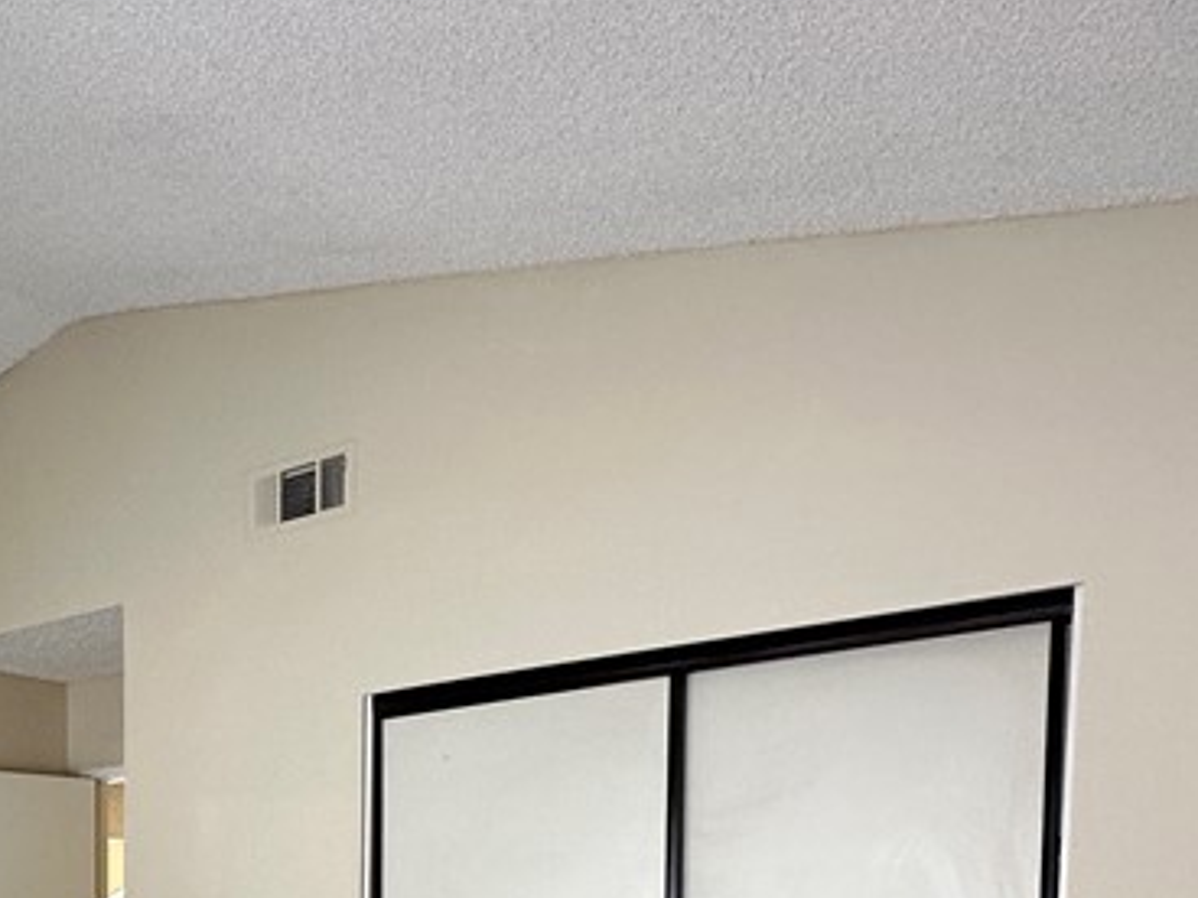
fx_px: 1350
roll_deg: +0.8
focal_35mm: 39
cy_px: 1041
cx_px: -39
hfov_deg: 40.8
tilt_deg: -6.0
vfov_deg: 31.6
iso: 100
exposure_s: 1/99
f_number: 2.2
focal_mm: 2.22
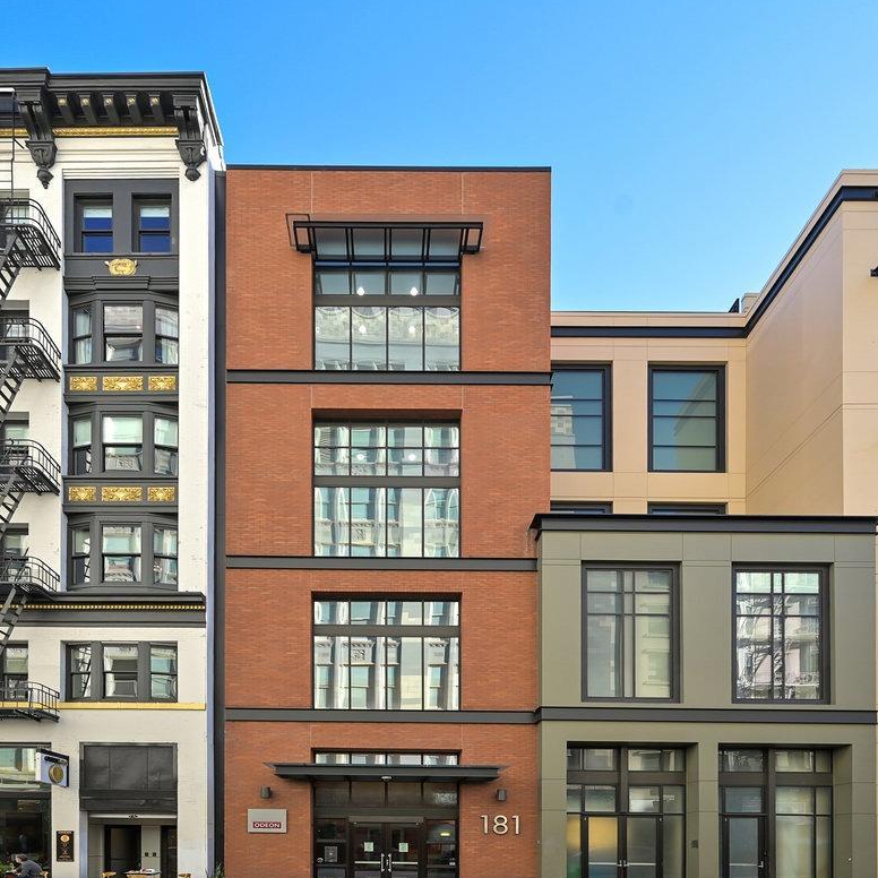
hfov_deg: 70.5
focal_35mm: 22
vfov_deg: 70.5
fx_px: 621
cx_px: 424
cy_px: 440
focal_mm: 16.5
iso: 320
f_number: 8
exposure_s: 1/200
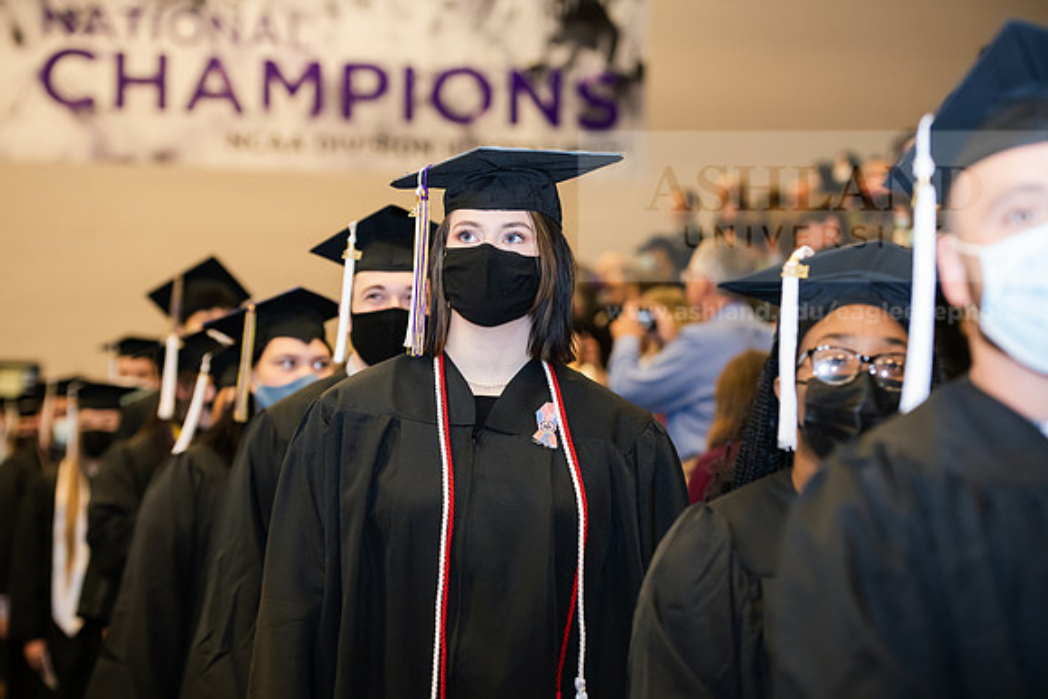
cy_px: 350
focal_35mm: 95
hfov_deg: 21.5
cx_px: 524
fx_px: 2766
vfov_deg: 14.4
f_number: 3.5
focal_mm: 95
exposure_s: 1/200
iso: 1600
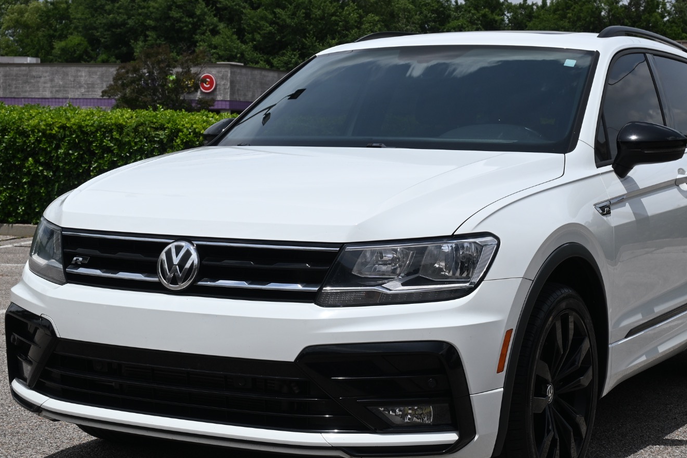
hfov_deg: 29.5
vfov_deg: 19.9
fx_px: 1304
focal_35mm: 68
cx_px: 383
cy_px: 287
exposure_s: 1/640
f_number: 9
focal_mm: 31.5
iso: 100
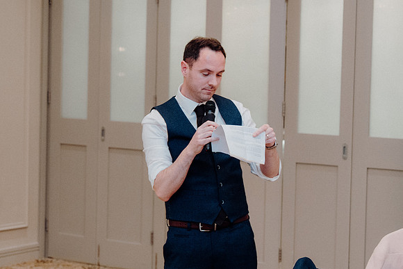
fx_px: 1176
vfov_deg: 13.0
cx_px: 202
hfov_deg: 19.5
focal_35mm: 105
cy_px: 134
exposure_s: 1/160
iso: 3200
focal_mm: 70
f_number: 3.5
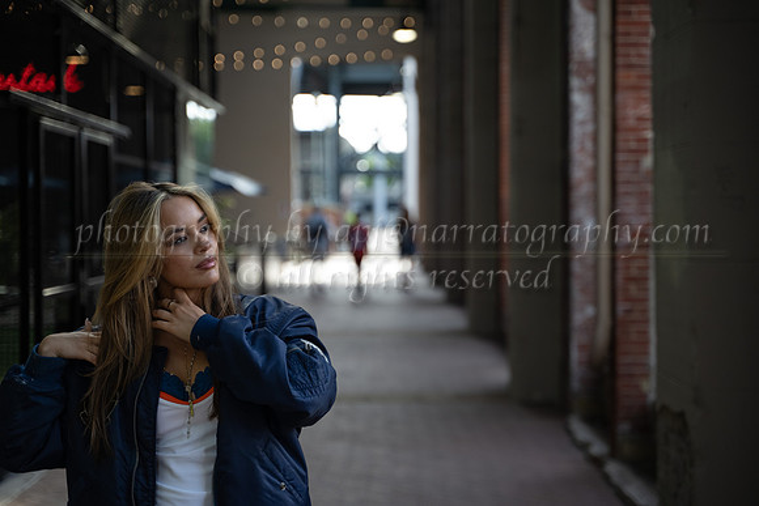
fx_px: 1413
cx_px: 380
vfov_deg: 20.3
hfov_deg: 30.1
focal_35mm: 67
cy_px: 253
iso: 400
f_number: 2.8
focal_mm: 67
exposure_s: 1/800
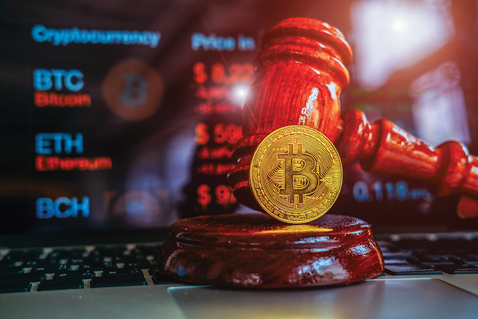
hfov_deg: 37.5
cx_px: 239
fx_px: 704
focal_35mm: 53
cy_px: 160
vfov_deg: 25.5
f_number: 4
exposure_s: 1/125
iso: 200
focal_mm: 35
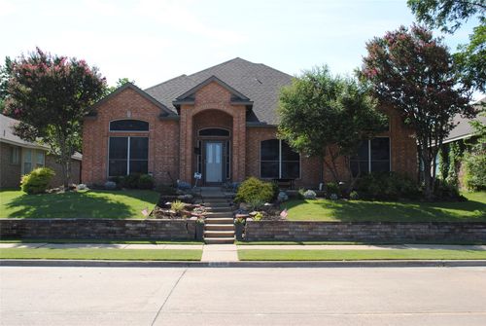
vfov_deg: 37.0
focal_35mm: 36
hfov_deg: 53.1
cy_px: 163
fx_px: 487
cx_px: 243
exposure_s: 1/200
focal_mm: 24
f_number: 8
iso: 100
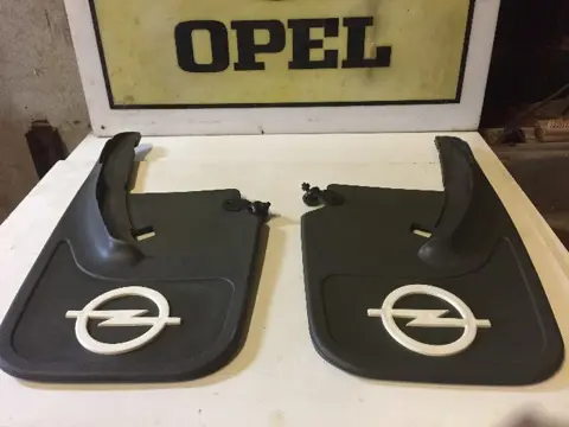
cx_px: 284
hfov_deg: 61.7
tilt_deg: -35.1
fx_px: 477
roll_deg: -0.3
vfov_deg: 48.2
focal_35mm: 29
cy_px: 214
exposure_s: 1/25
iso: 250
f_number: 2.2
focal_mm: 4.15
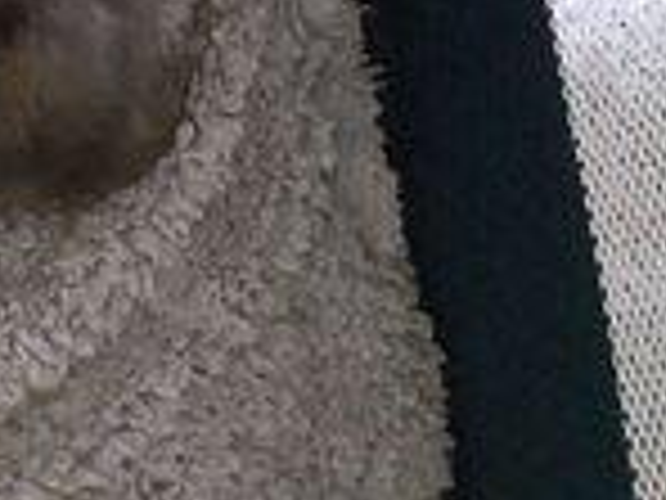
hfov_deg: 19.8
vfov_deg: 16.2
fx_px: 1655
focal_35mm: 86
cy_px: -169
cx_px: -326
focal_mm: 3.6
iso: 1250
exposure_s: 1/13
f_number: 1.9
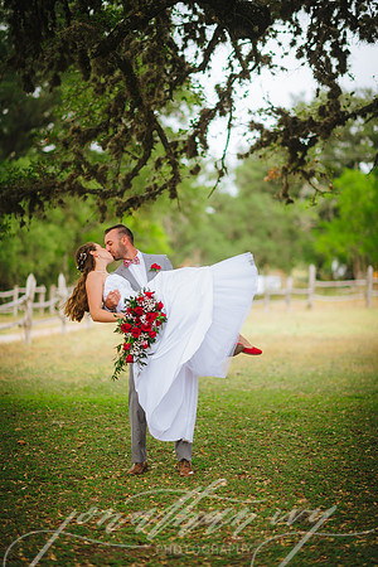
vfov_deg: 23.9
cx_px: 189
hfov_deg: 16.1
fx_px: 1339
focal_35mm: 85
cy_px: 284
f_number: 1.6
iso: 64
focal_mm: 85
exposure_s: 1/400
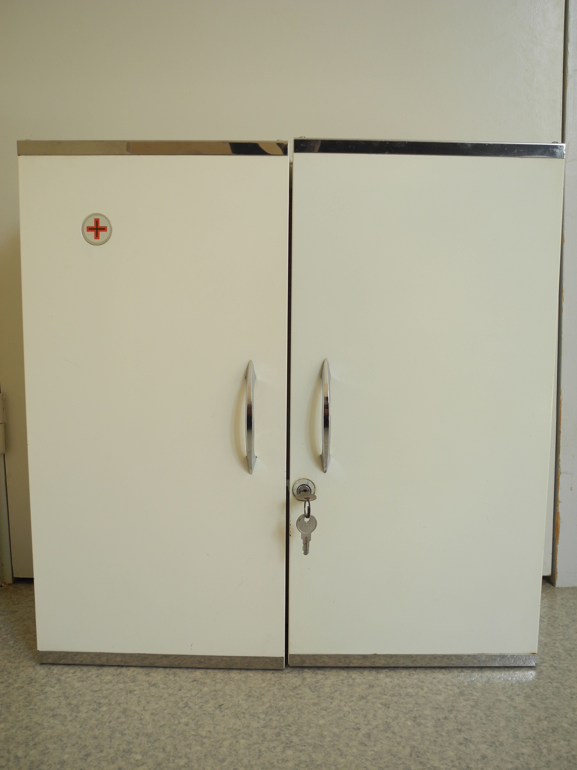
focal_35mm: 32
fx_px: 711
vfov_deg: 56.8
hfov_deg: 44.2
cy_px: 385
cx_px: 288
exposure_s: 1/86.1
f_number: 2.8
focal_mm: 6.8
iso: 100
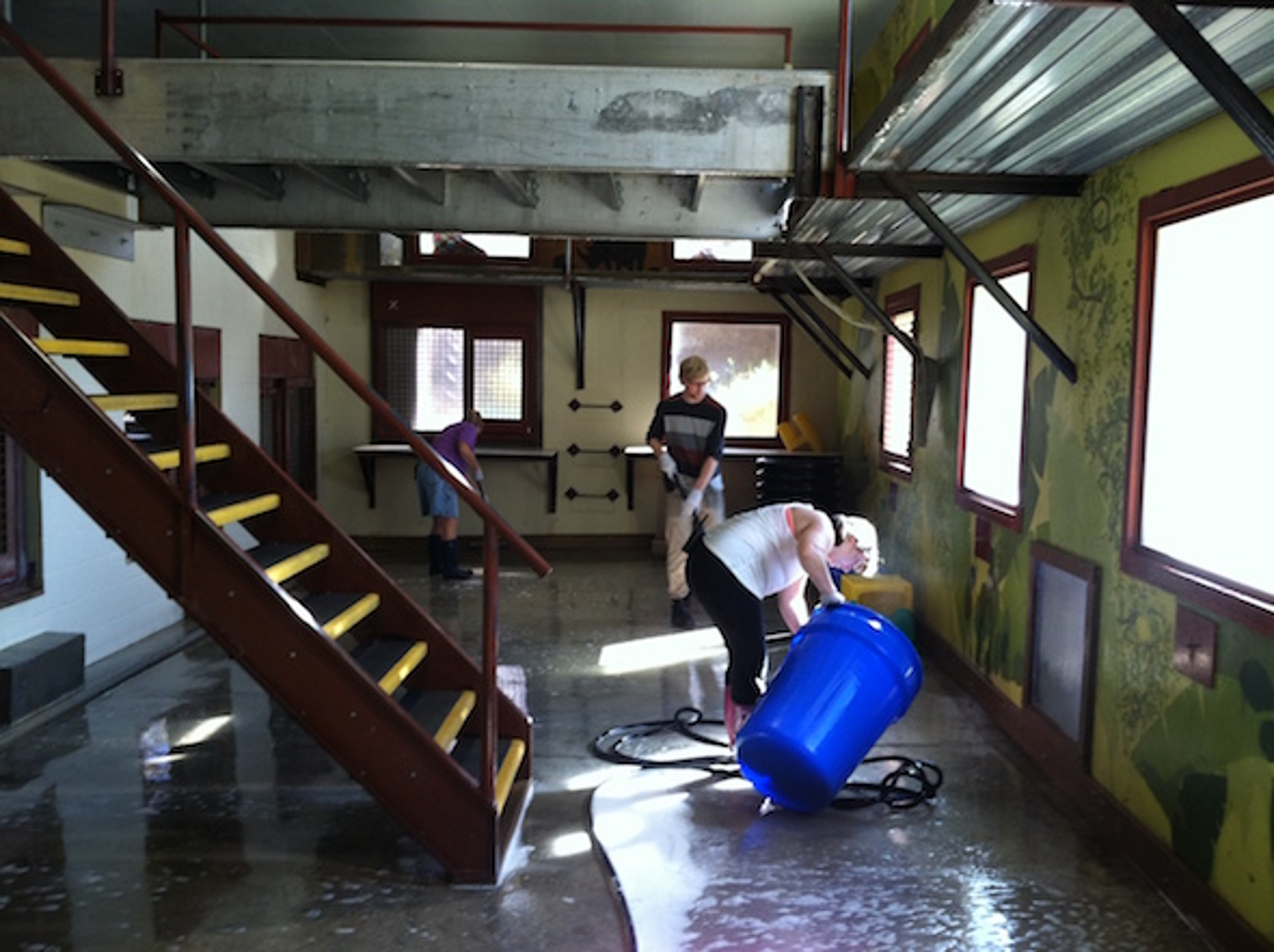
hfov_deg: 52.7
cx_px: 637
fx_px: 1287
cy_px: 476
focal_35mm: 35
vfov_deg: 40.6
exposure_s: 1/24
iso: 80
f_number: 2.8
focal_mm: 3.85
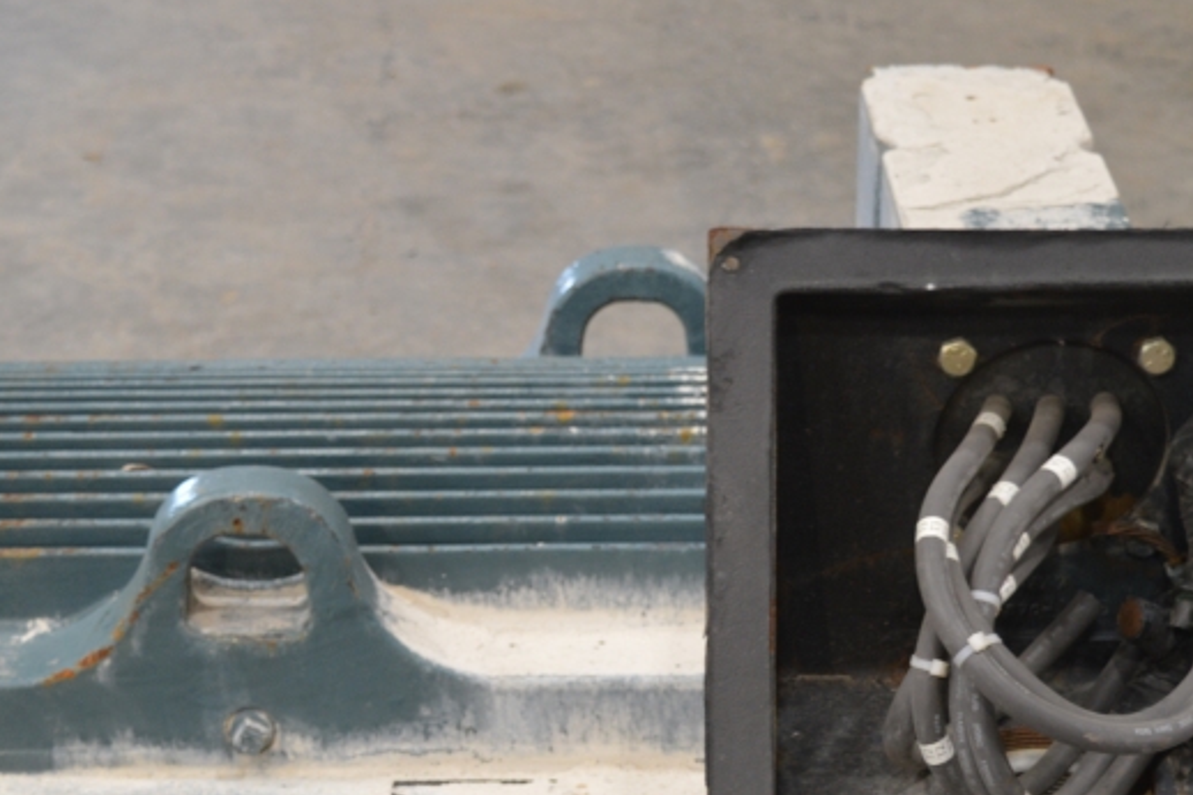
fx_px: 3644
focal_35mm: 110
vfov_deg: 12.3
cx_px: 580
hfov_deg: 18.6
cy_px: 739
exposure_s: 1/15
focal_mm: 38
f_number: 4.8
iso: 560
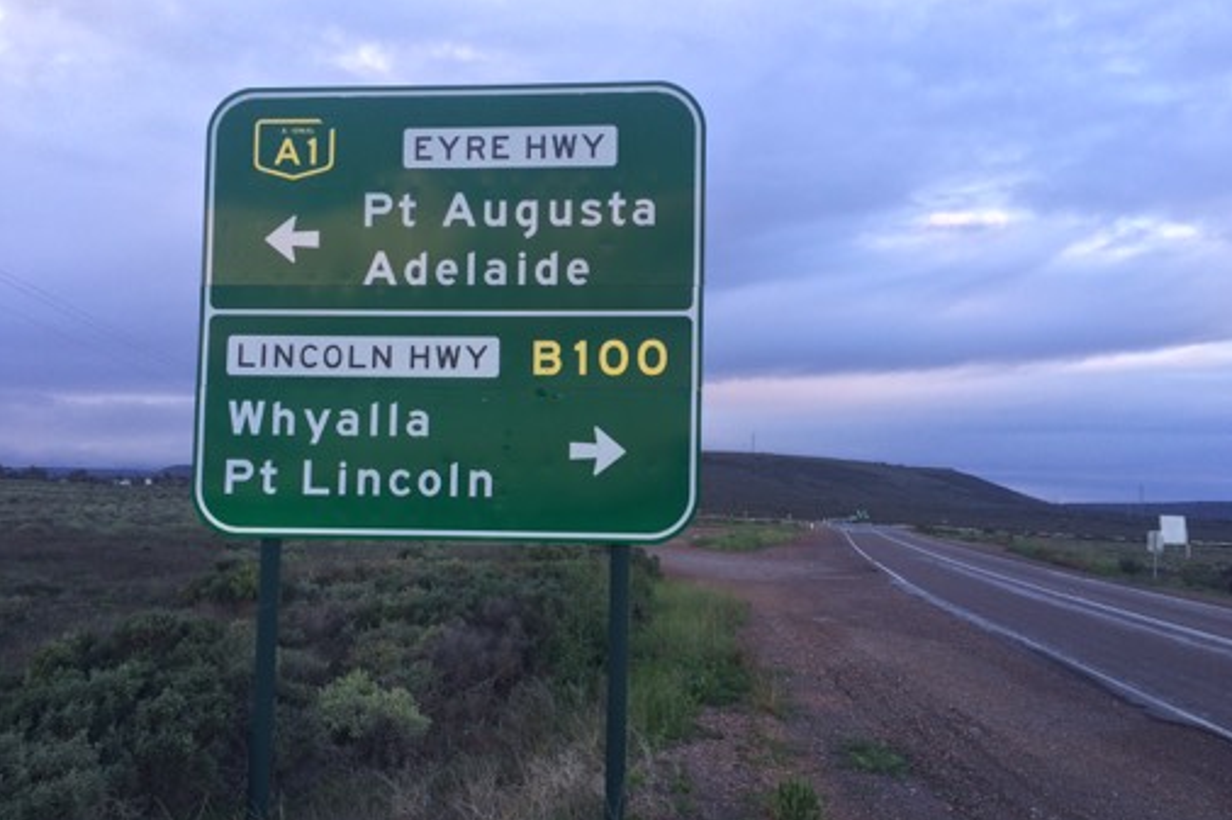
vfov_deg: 42.3
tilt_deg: +4.3
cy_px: 450
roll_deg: -0.7
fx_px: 1060
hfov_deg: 60.3
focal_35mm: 31
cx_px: 628
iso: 40
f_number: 2.2
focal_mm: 4.15
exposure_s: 1/120
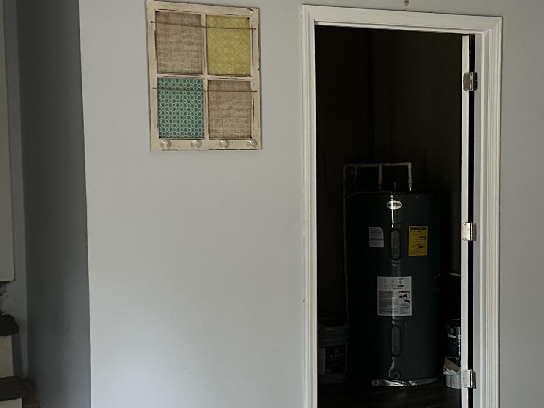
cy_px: 217
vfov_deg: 26.1
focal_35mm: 56
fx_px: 880
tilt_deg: -3.9
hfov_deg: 34.1
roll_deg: +0.3
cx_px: 348
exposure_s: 1/30
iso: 1000
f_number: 1.78
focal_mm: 6.86
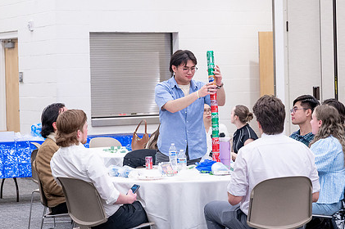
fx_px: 1130
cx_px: 175
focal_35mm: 118
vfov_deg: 11.6
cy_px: 70
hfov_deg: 17.4
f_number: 4
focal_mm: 70
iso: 1600
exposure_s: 1/200
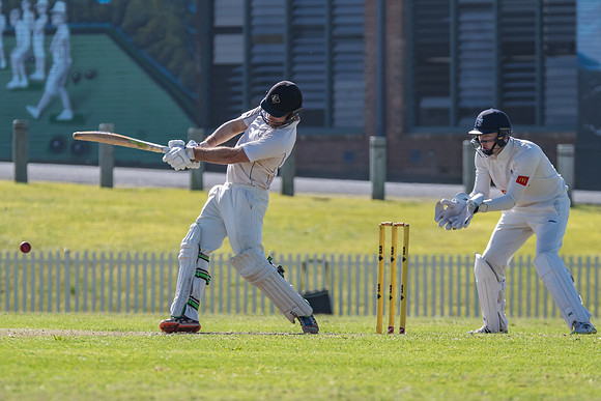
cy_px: 219
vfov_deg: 2.2
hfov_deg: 3.3
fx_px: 10451
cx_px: 272
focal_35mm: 626
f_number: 7.1
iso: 640
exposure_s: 1/2500
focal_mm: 360
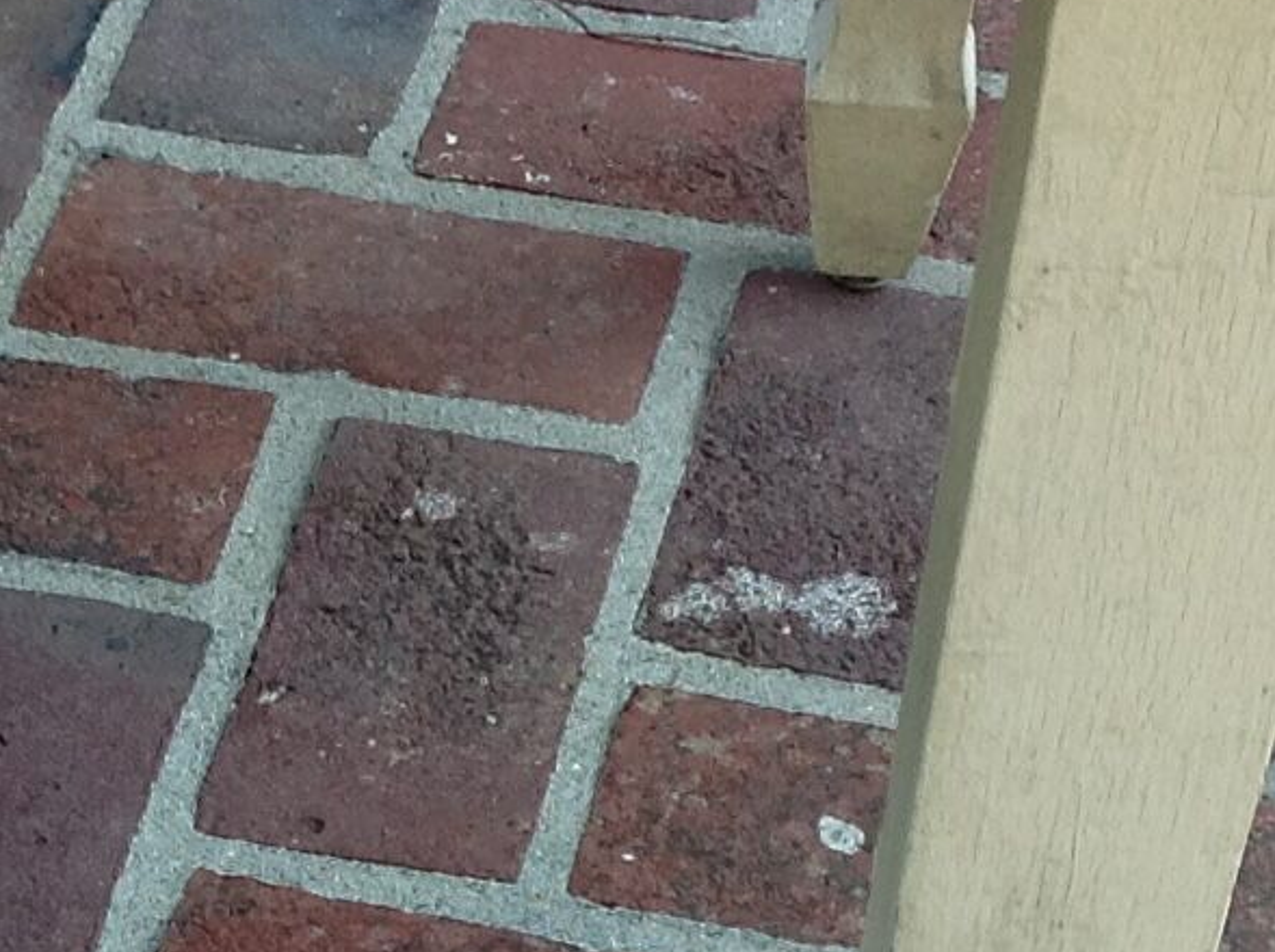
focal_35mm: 154
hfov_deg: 12.6
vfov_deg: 9.5
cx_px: -175
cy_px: 954
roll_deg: +4.2
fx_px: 5664
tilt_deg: -42.1
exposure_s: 1/161
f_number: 2.4
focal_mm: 4.28
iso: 50
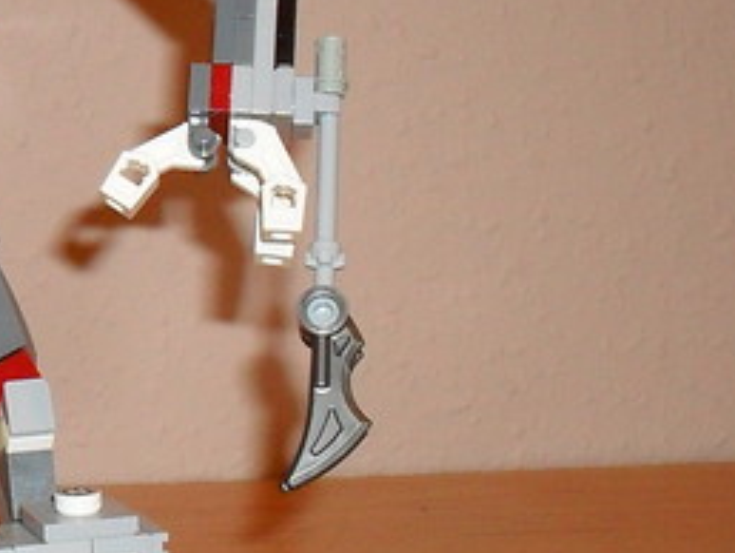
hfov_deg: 15.0
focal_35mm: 122
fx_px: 2593
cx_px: -356
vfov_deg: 12.1
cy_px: 155
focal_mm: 6.3
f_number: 3.2
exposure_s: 1/45
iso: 200
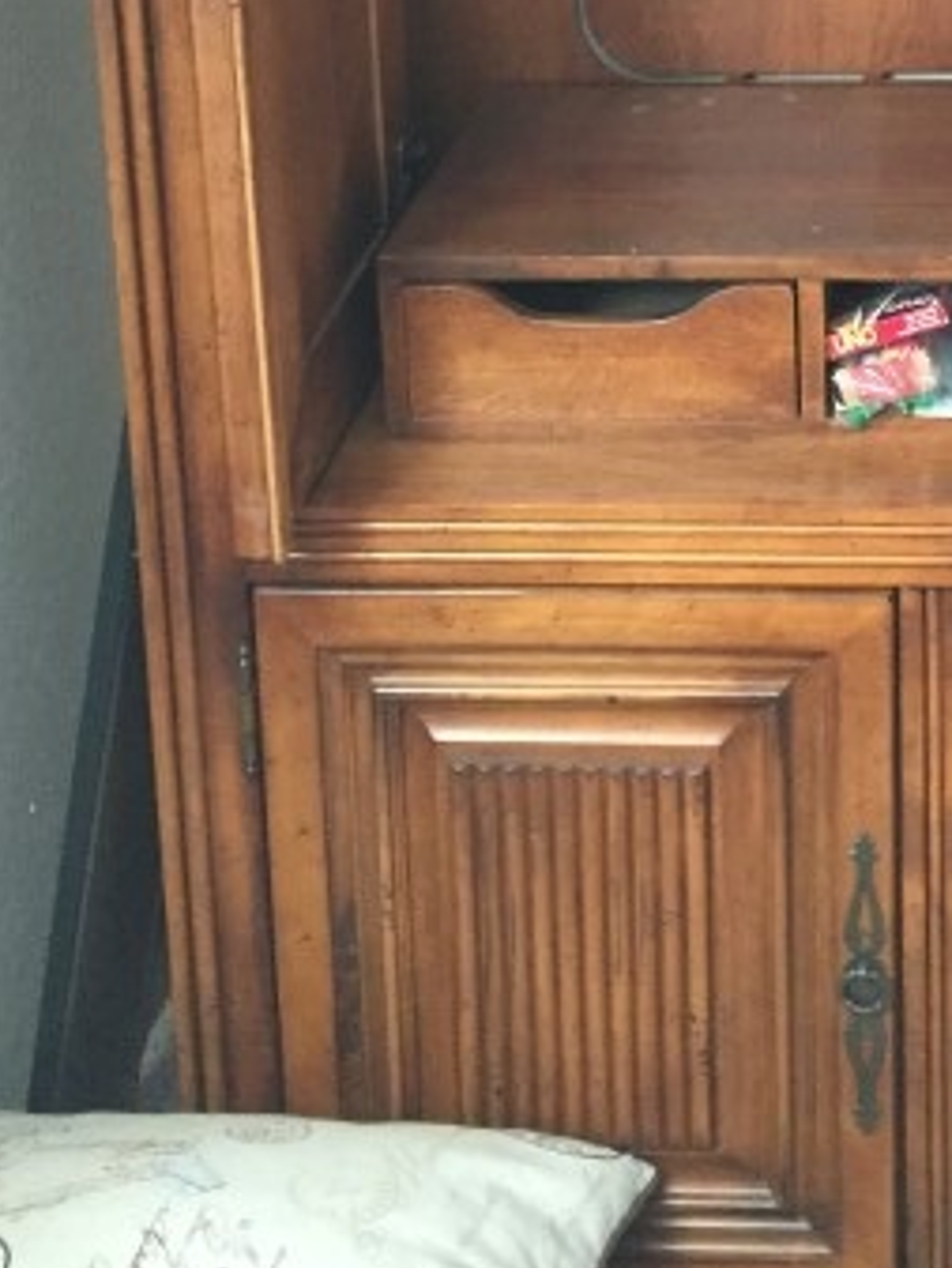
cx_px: 903
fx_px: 2419
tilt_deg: -12.9
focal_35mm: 66
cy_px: -90
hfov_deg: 21.6
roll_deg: +0.7
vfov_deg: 27.2
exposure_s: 1/20
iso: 250
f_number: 2.2
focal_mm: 4.15
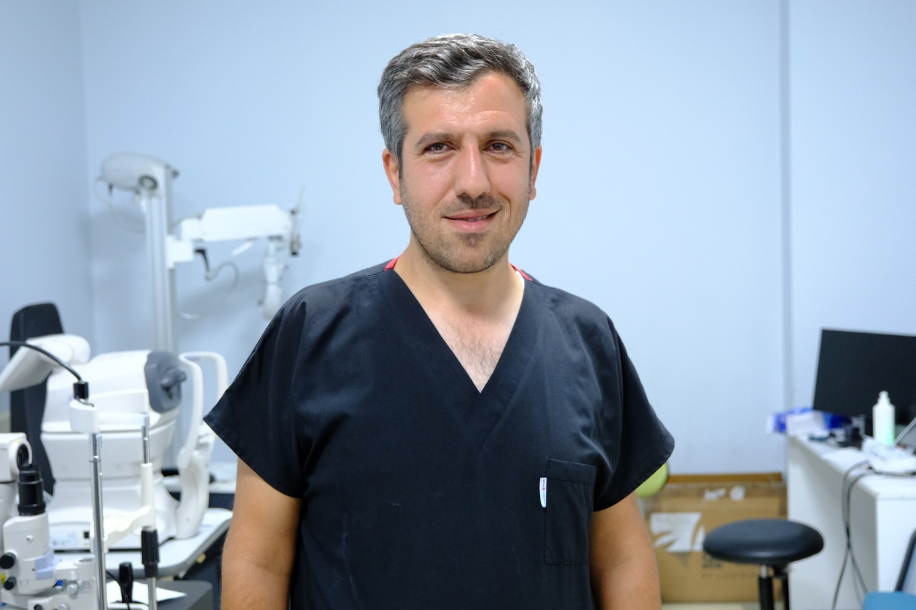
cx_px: 458
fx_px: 1119
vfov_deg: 30.5
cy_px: 305
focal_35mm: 44
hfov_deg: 44.5
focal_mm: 29.2
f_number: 4
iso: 2500
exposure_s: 1/40
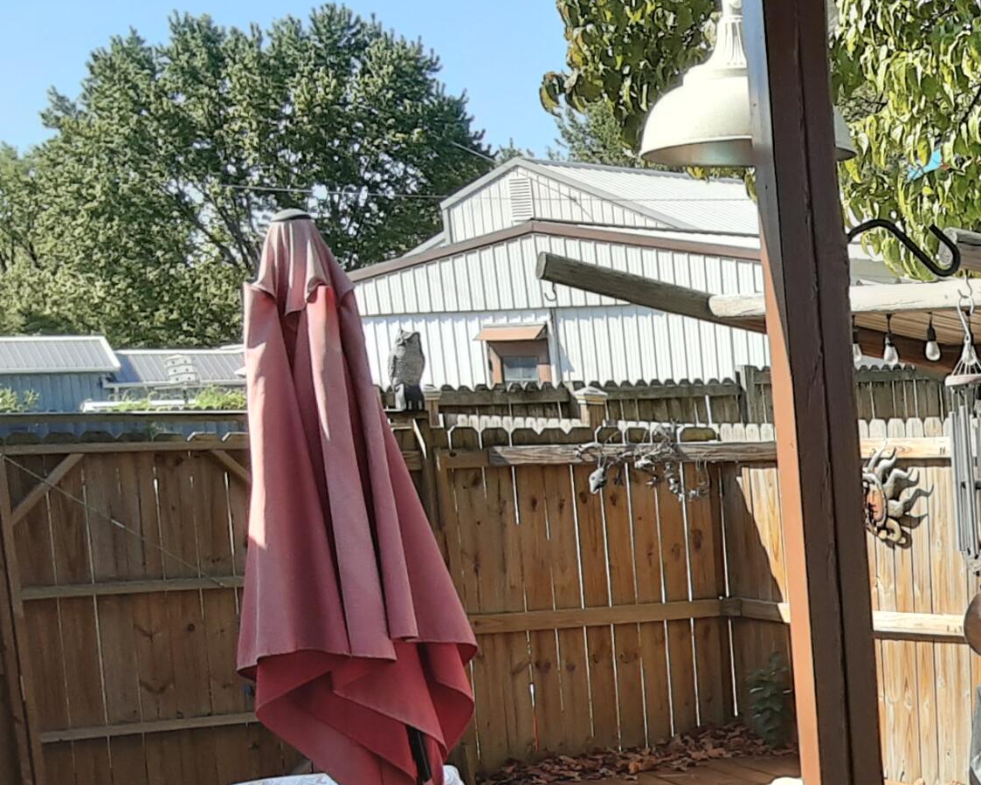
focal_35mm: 73
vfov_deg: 19.9
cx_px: 1171
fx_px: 2120
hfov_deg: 23.8
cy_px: 889
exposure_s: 1/681
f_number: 1.9
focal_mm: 2.9
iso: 40
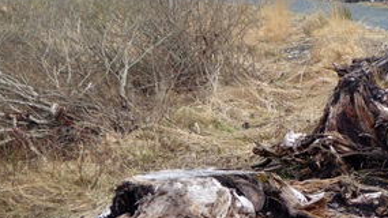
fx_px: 1183
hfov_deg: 18.3
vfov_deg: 10.5
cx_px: 363
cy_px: 139
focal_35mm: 115
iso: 100
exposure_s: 1/60
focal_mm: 8.4
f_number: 4
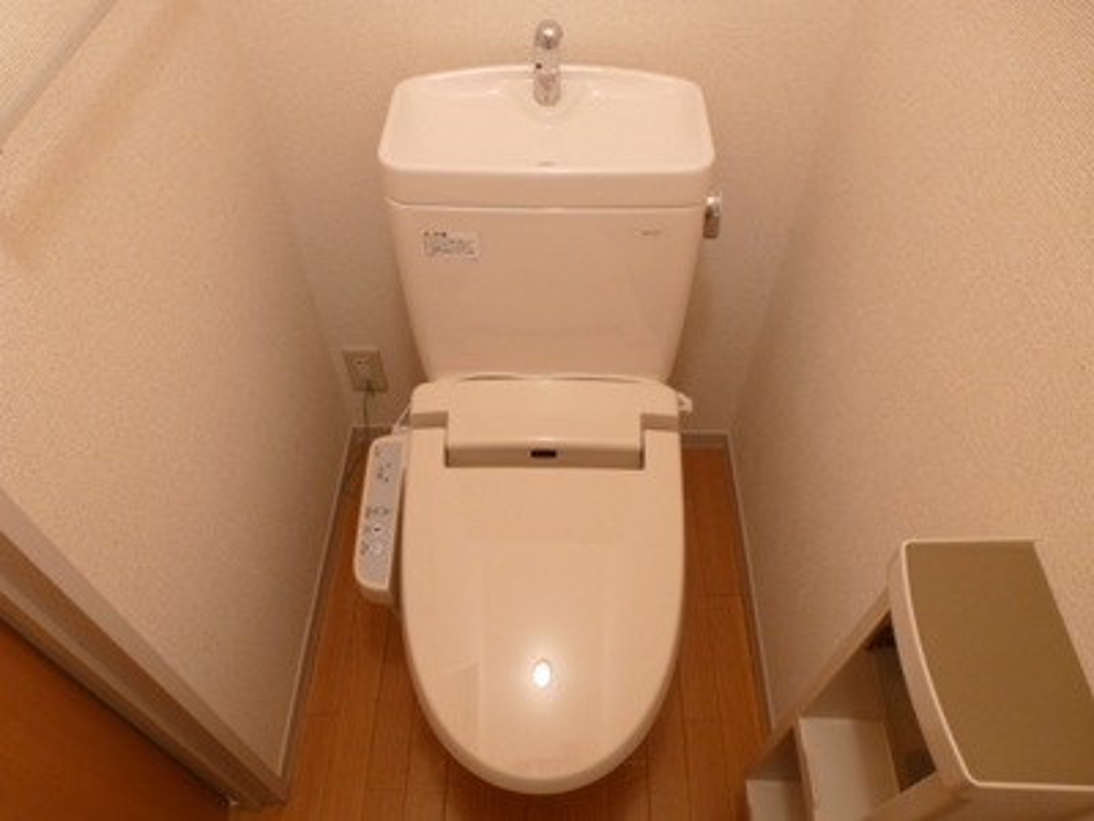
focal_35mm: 24
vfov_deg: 56.8
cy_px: 410
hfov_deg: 71.6
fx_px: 758
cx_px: 547
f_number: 3.3
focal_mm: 4.3
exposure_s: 1/4
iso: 100
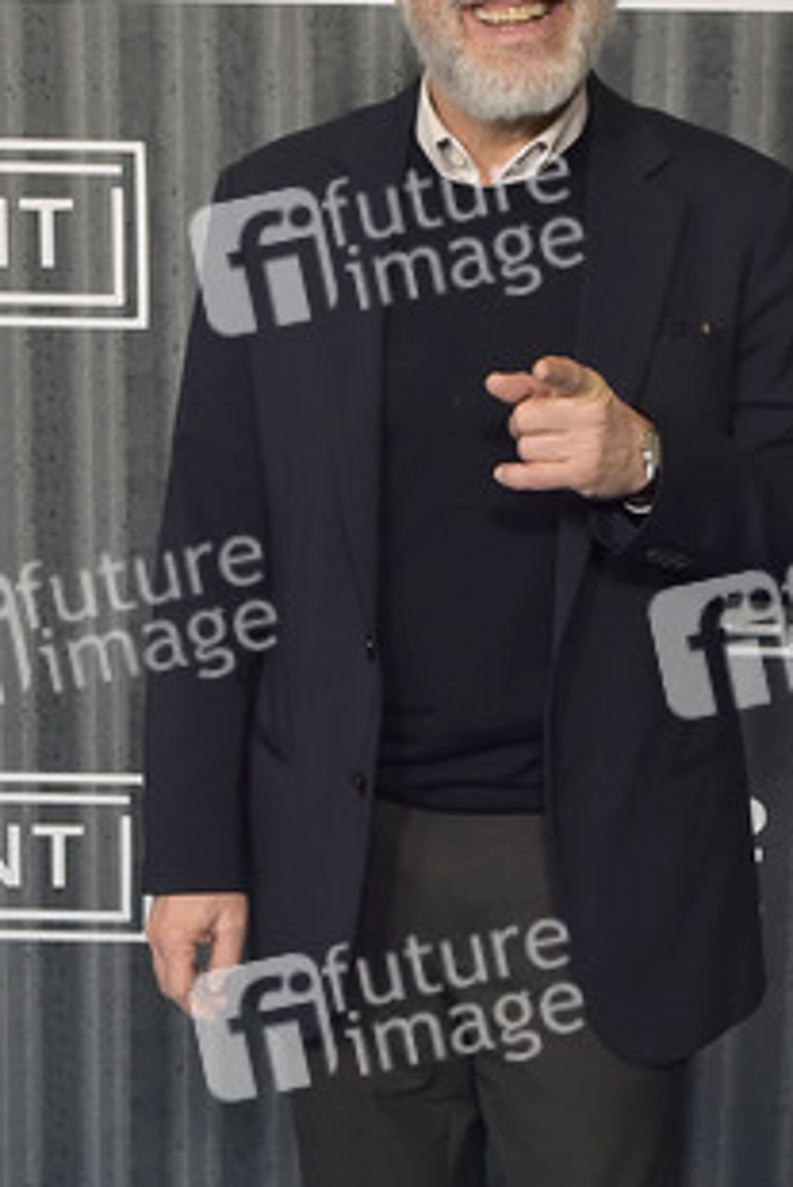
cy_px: 437
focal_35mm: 49
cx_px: 500
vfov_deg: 40.0
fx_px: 1617
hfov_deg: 27.5
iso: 2500
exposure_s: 1/250
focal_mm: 38
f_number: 6.3
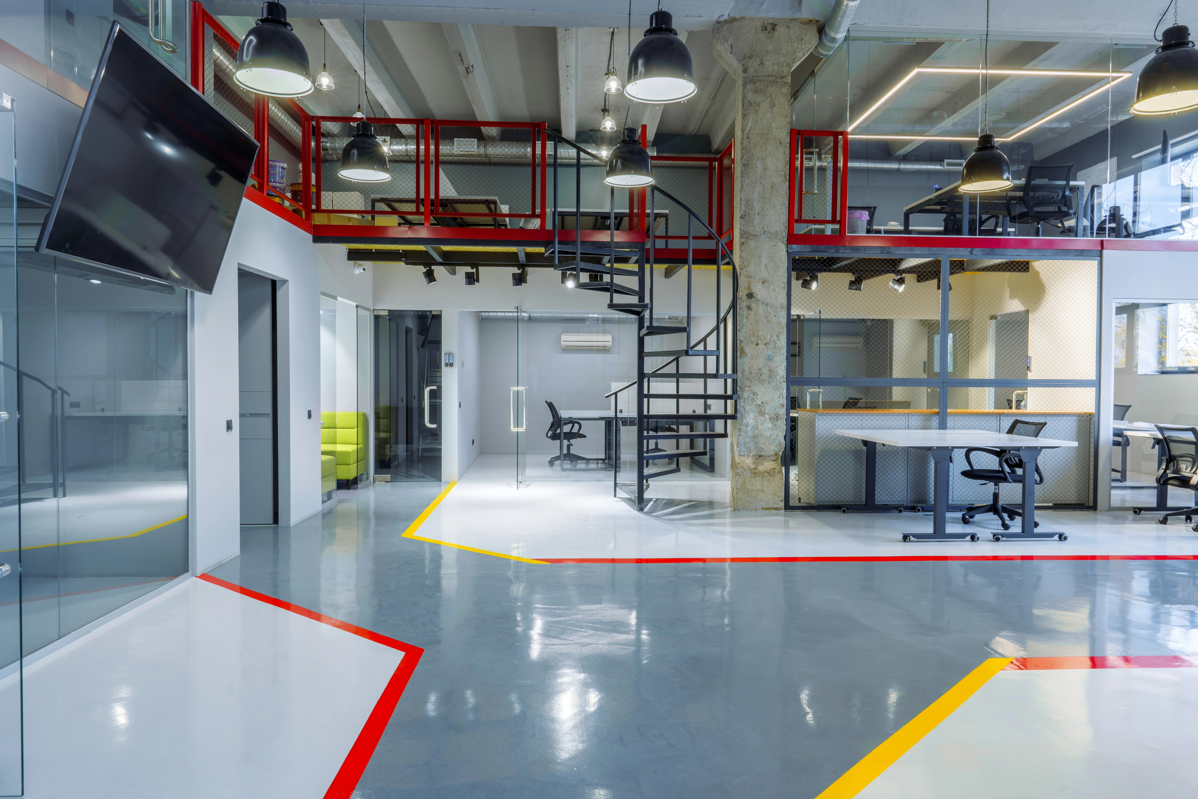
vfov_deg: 53.1
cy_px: 400
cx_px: 599
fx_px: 799
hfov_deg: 73.7
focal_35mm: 24
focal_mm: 24
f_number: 16
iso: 100
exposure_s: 1/10
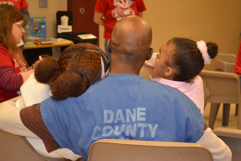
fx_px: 482
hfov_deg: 28.1
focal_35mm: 72
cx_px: 120
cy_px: 80
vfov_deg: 18.9
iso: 1600
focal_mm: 48
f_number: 5.3
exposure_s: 1/60
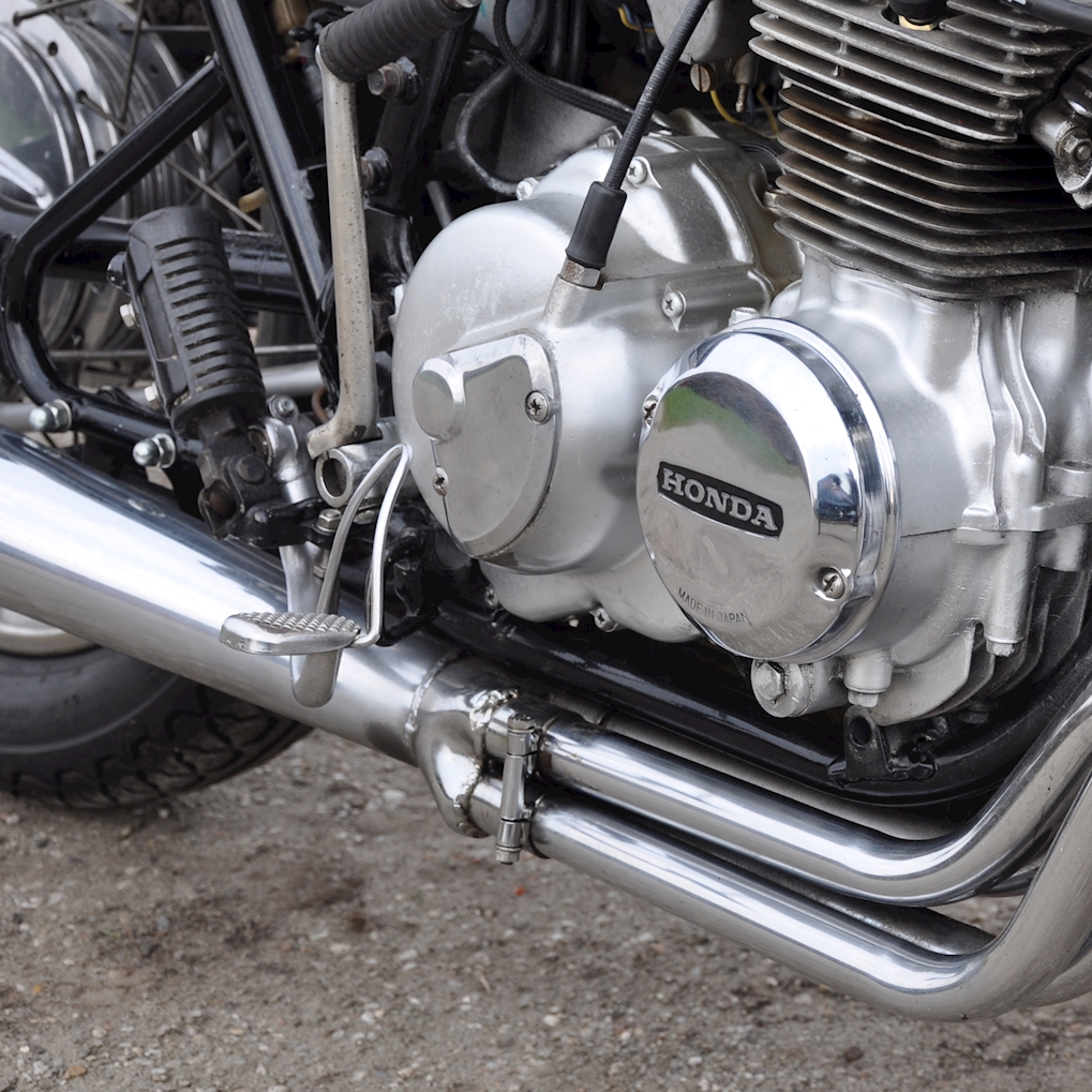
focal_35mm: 120
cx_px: 879
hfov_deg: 14.4
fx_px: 4283
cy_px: 438
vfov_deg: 14.5
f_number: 6.3
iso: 200
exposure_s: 1/160
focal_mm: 50
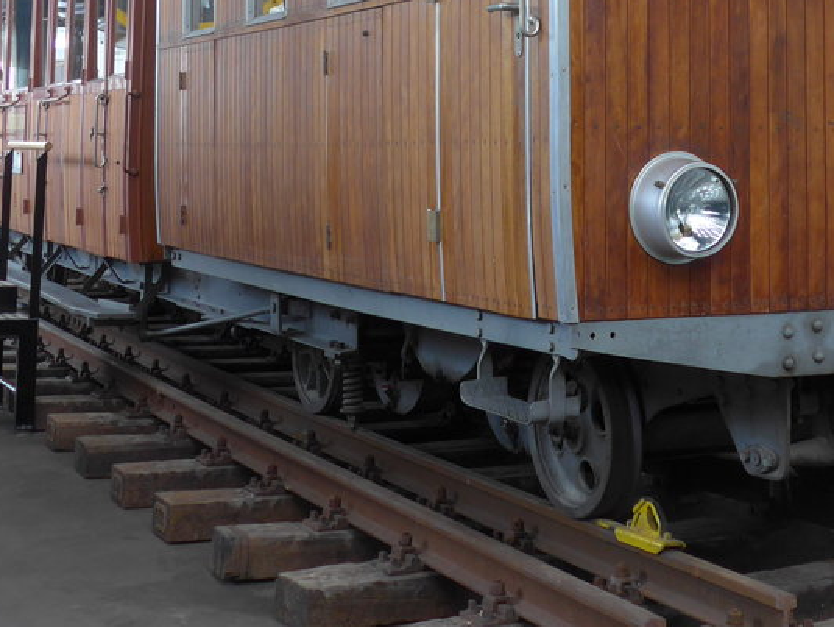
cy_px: -42
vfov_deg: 21.6
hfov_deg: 29.7
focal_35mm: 65
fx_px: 1567
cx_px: 488
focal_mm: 6
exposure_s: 1/60
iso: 125
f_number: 2
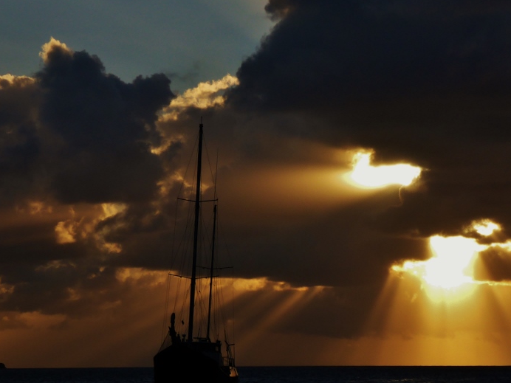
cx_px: 340
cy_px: 216
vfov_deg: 10.0
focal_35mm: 148
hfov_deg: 13.3
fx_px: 2185
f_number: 5.7
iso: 100
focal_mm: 16.6
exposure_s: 1/500
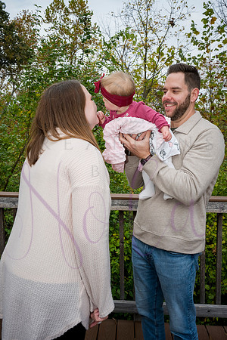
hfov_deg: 45.0
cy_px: 170
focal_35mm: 29
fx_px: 274
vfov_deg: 63.7
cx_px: 114
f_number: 11
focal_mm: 29
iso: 400
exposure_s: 1/200
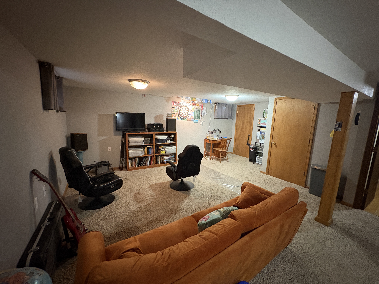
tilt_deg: -9.8
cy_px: 142
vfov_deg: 85.7
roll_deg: -1.9
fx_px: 153
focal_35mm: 14
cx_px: 190
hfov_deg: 102.1
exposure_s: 1/40
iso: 640
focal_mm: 2.22
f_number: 2.2
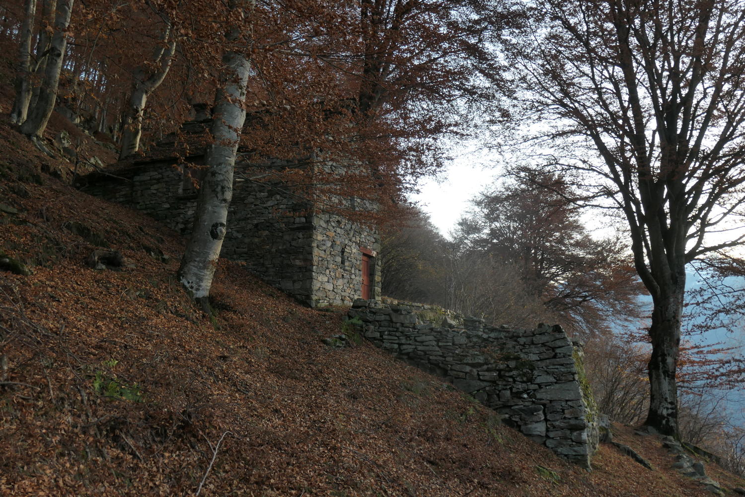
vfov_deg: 42.3
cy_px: 248
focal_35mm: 31
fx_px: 641
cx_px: 372
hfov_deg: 60.3
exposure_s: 1/125
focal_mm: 11.5
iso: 200
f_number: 3.6
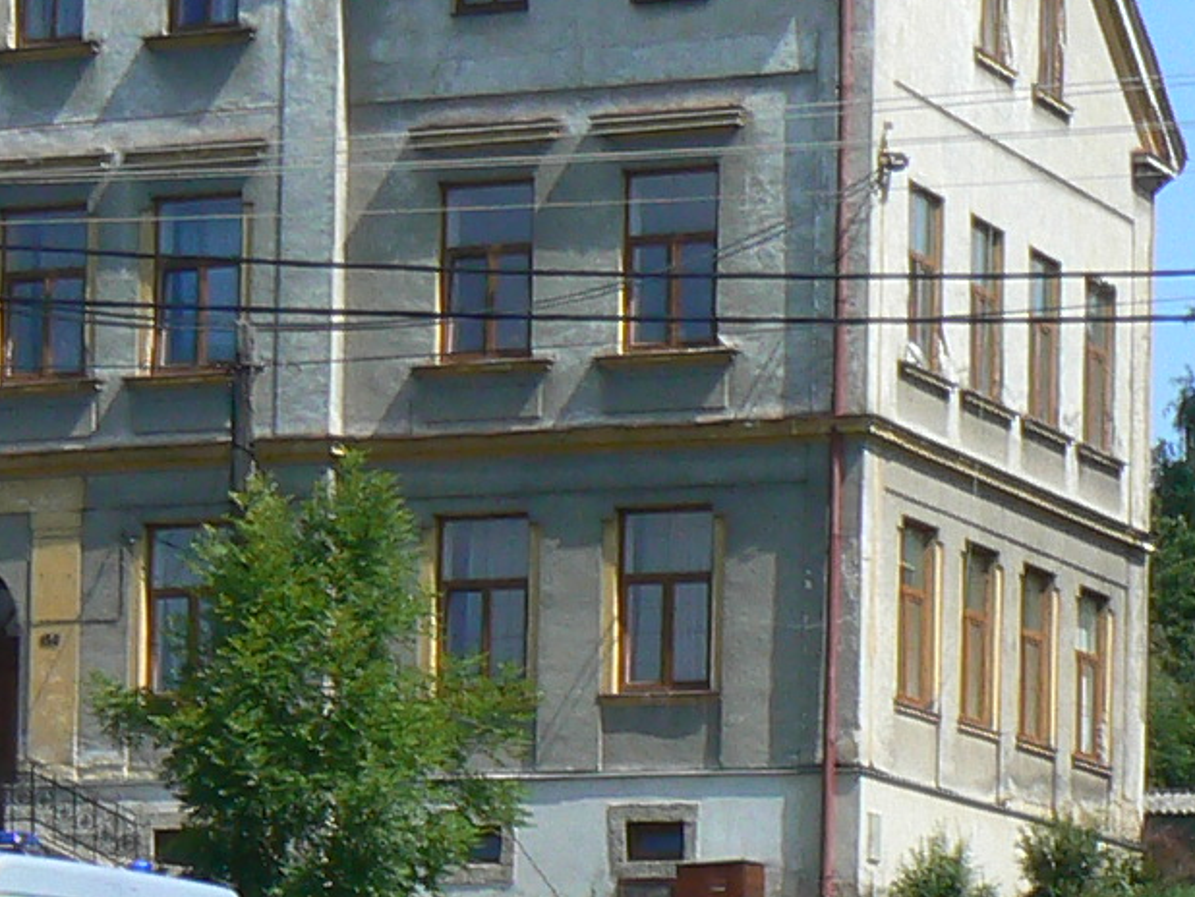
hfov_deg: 12.0
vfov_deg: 8.7
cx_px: 692
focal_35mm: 164
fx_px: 5664
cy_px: 1518
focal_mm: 6
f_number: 5.6
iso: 80
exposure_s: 1/500
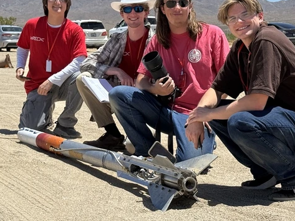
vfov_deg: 22.5
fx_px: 554
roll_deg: +0.0
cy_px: 76
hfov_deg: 29.7
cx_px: 108
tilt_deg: -1.5
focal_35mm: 65
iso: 64
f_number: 1.78
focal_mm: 6.76
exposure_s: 1/6024
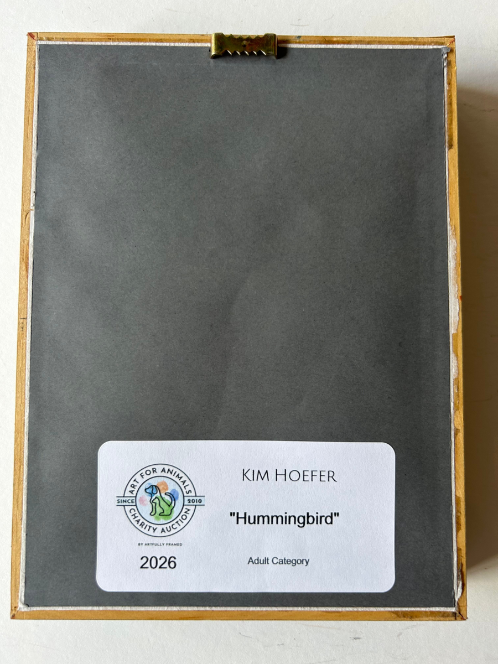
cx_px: 249
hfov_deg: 53.1
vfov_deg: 67.3
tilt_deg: -85.3
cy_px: 332
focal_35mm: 26
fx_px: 499
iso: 40
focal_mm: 5.7
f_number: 1.5
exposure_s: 1/120
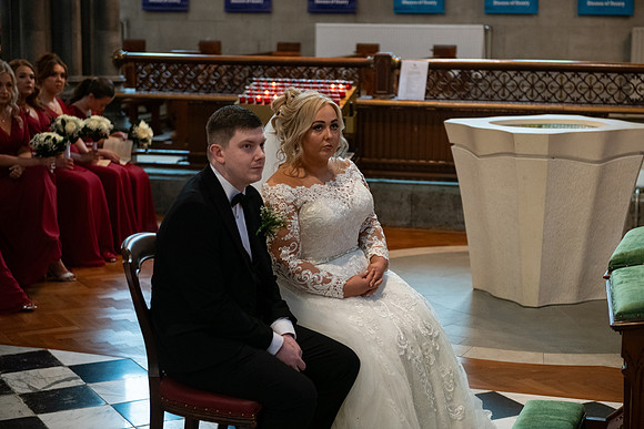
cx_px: 322
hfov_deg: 28.8
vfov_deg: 19.5
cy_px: 214
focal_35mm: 70
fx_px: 1252
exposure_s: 1/160
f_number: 3.5
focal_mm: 70
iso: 1250
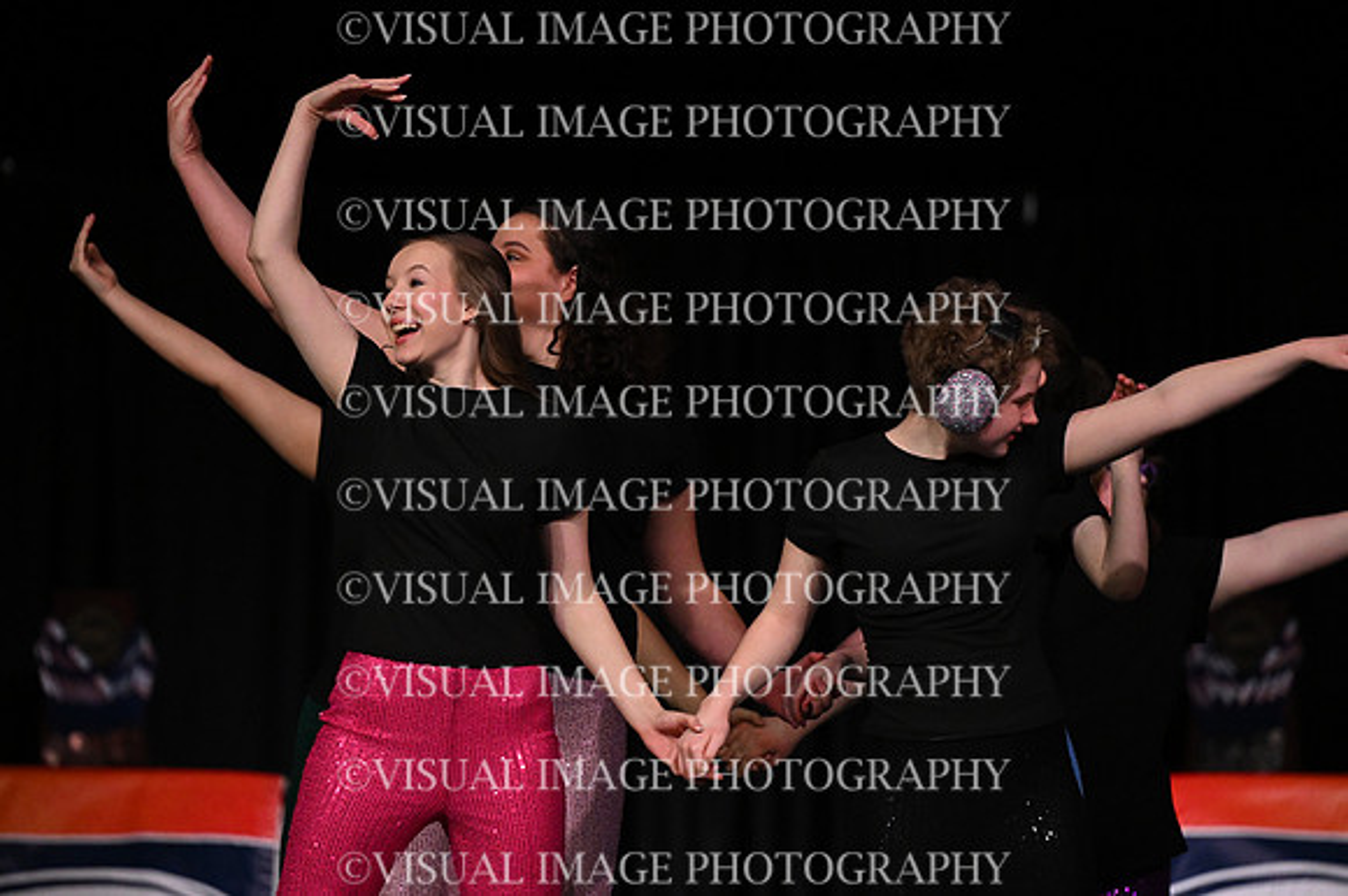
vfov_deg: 5.2
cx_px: 674
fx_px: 9804
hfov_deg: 7.9
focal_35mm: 262
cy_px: 448
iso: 4000
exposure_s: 1/1000
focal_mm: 175
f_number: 2.8
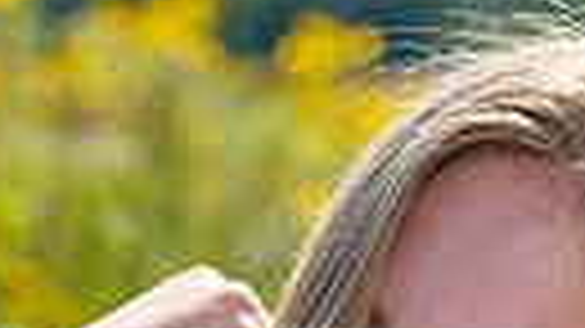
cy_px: 867
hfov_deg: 7.0
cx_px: 394
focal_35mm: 309
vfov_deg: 3.8
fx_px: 4791
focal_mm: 85
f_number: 5.6
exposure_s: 1/1600
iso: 200
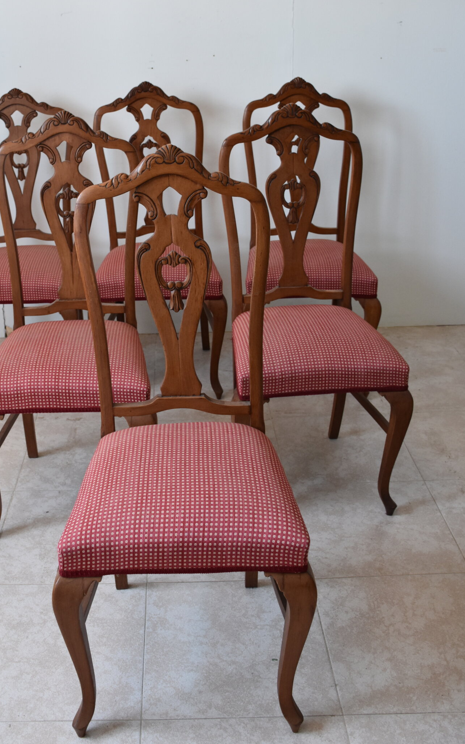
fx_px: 771
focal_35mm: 38
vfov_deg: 51.2
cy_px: 297
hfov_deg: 33.4
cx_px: 176
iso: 800
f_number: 4.5
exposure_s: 1/80
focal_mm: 20
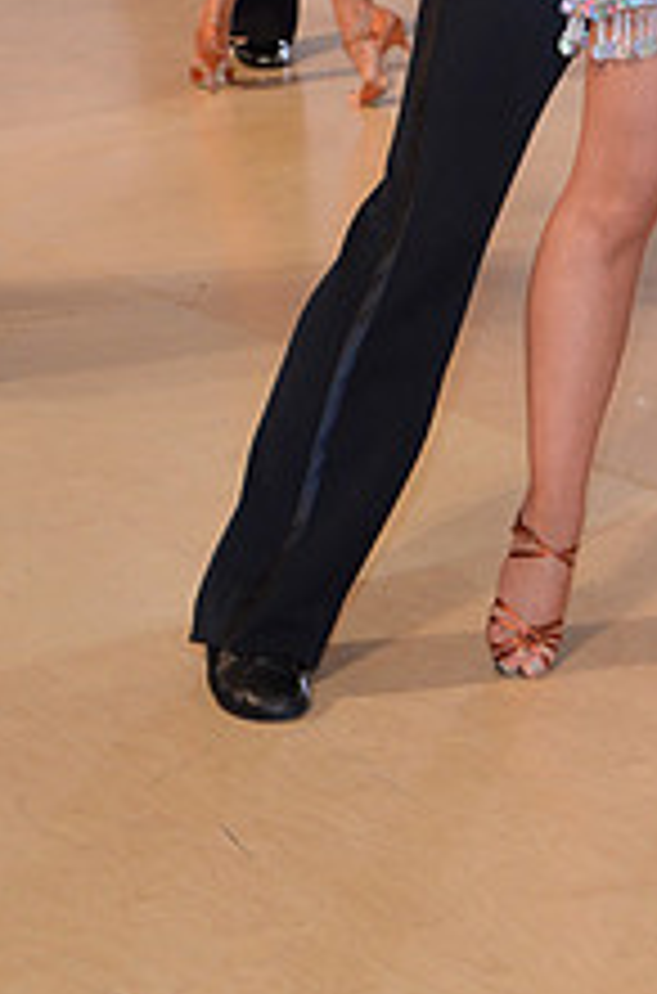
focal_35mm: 163
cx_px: 754
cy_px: -220
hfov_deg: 8.3
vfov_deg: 12.3
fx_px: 4490
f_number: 5.6
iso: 1250
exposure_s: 1/250
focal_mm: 62
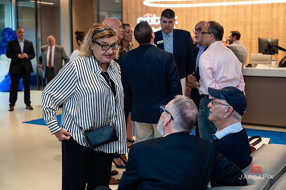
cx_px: 143
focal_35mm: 51
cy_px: 95
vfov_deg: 26.3
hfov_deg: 38.7
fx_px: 407
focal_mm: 51
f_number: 3.5
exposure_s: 1/200
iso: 500
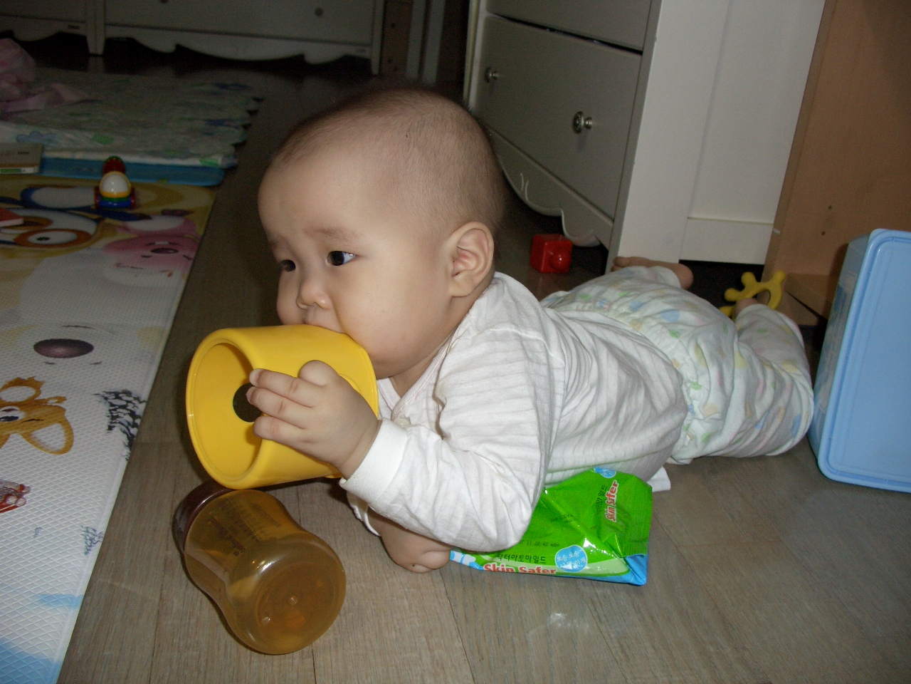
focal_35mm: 33
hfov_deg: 55.4
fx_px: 868
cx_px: 456
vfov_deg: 42.9
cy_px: 342
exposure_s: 1/60
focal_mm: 7.1
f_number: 2.8
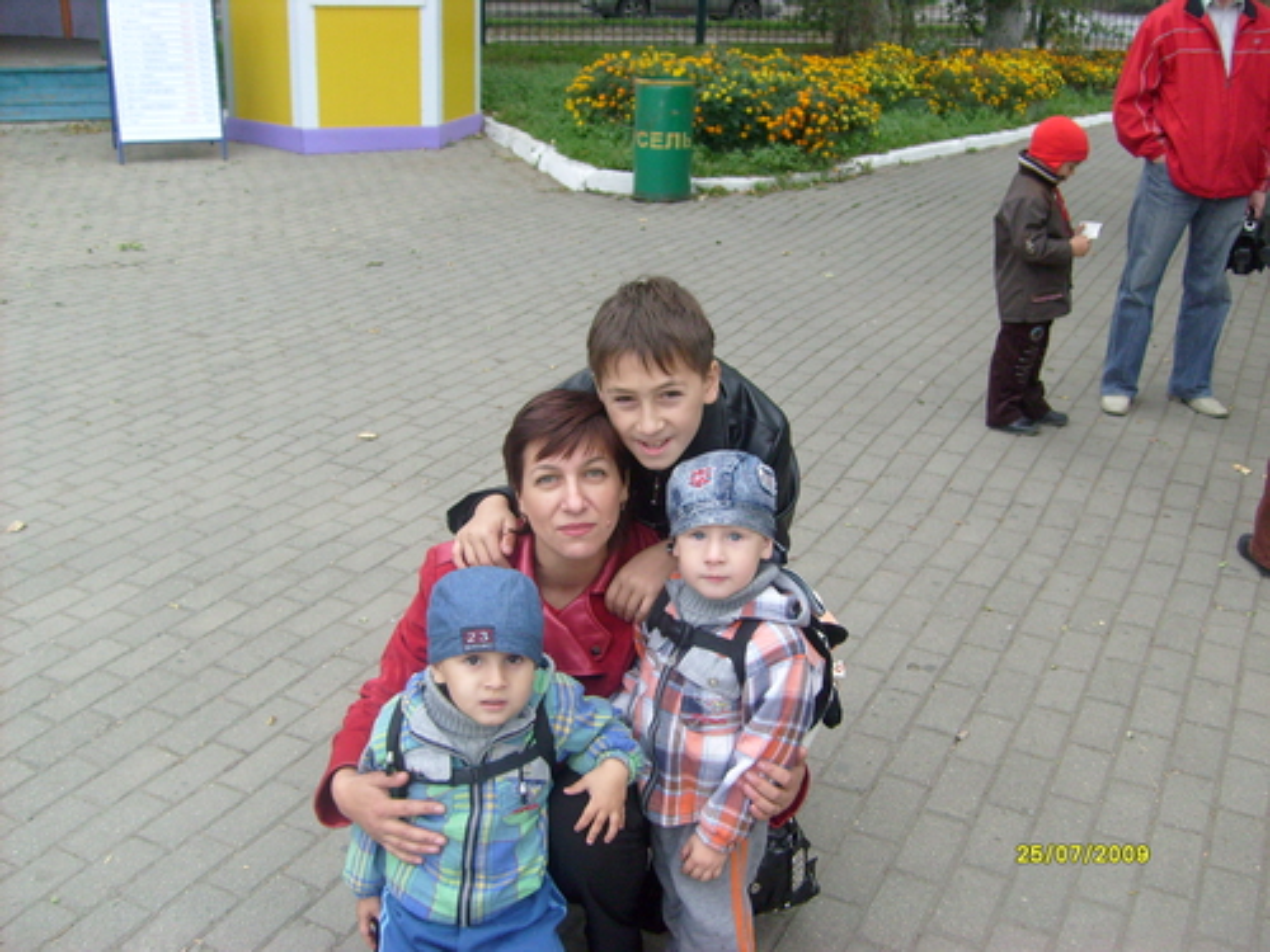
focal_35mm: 35
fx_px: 1284
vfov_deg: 40.7
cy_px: 476
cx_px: 635
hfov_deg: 52.6
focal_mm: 5.8
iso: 80
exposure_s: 1/180
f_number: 2.8
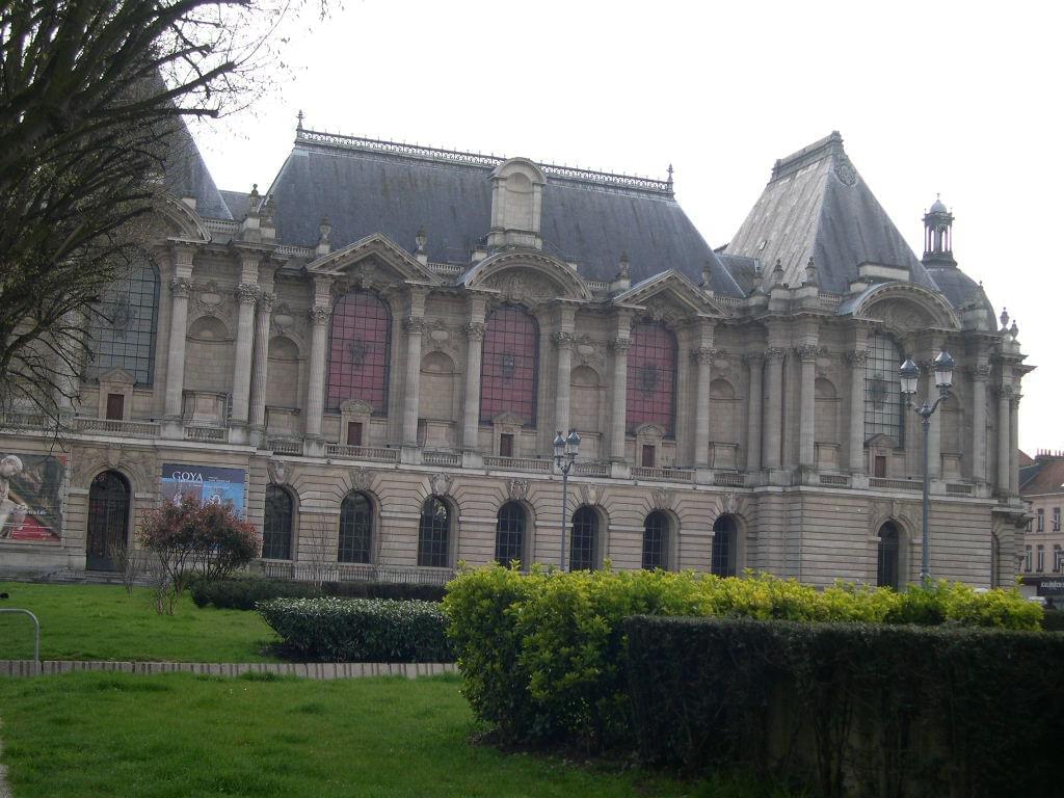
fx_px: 1445
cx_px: 532
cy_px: 399
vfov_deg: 30.9
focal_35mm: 47
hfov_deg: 40.4
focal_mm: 10.1
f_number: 3.1
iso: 100
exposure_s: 1/368
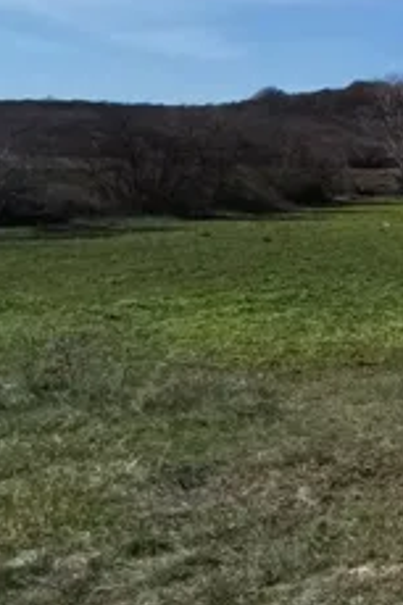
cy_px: 221
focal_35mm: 58
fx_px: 975
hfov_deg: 13.7
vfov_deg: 34.3
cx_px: 1038
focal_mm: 2.35
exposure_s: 1/1279
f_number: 2.2
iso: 50
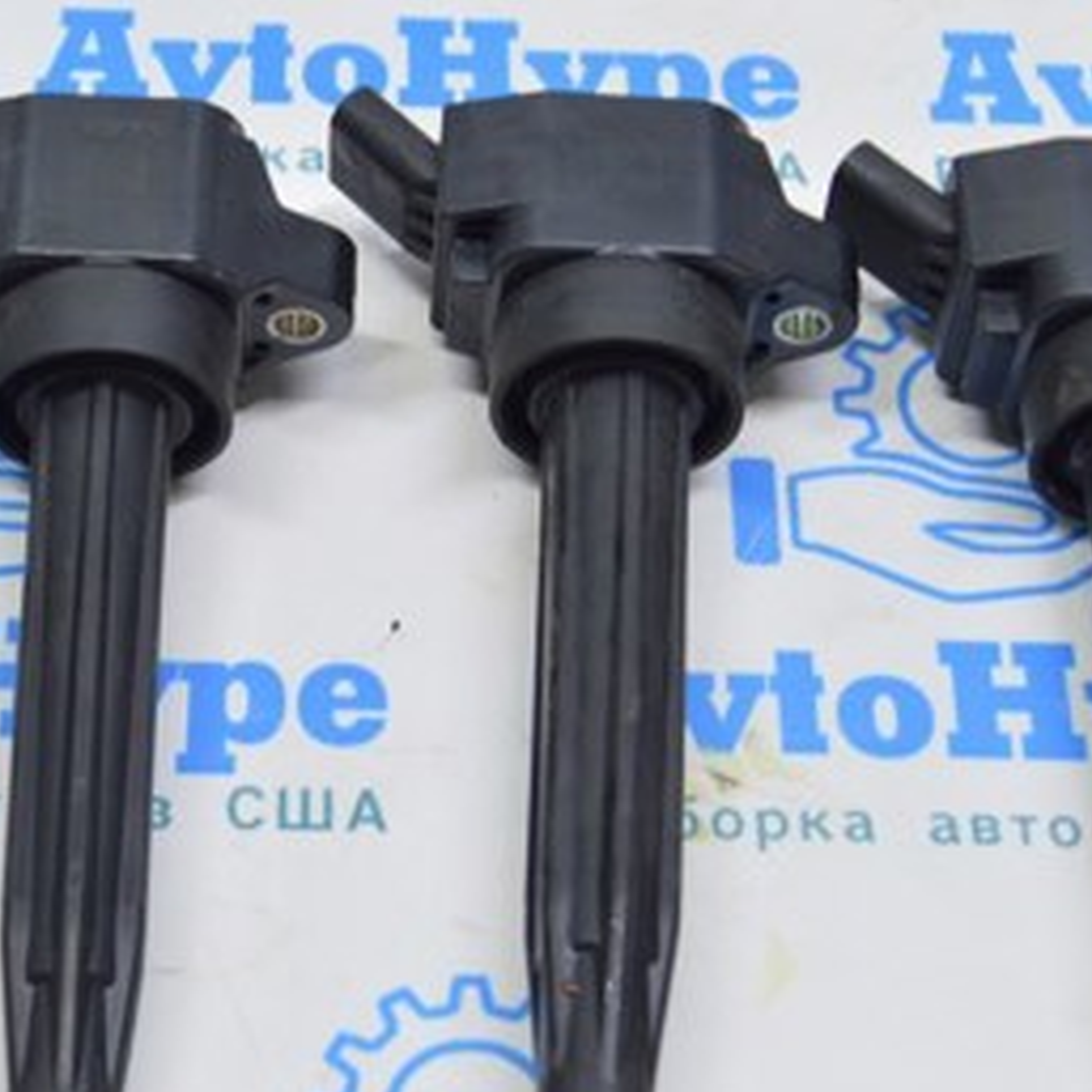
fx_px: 3391
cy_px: 593
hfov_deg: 18.2
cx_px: 323
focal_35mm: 95
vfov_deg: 18.3
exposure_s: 1/20
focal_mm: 30
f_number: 5.6
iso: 400
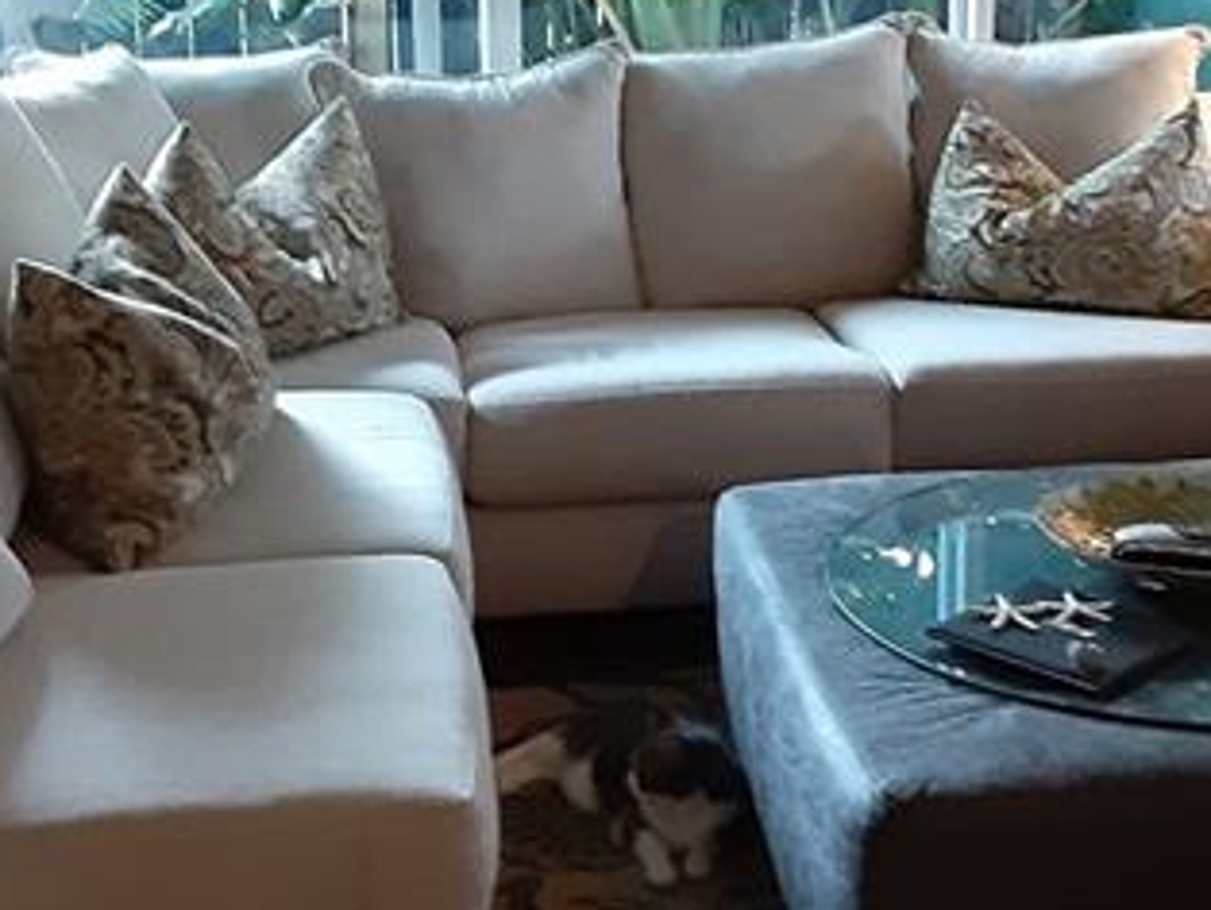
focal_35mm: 66
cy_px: 254
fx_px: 2311
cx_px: 721
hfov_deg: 29.3
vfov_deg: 22.1
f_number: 1.9
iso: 400
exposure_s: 1/24
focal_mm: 2.91
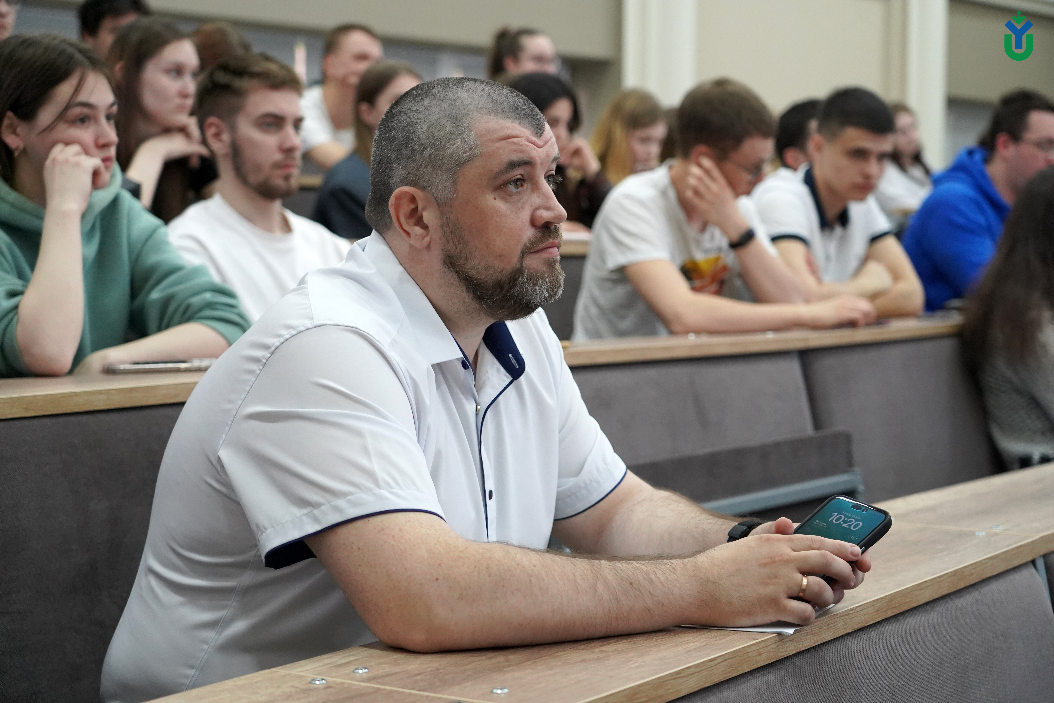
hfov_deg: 25.4
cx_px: 527
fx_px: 2342
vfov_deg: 17.1
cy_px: 352
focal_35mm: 80
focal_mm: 80
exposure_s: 1/160
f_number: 4
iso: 4000
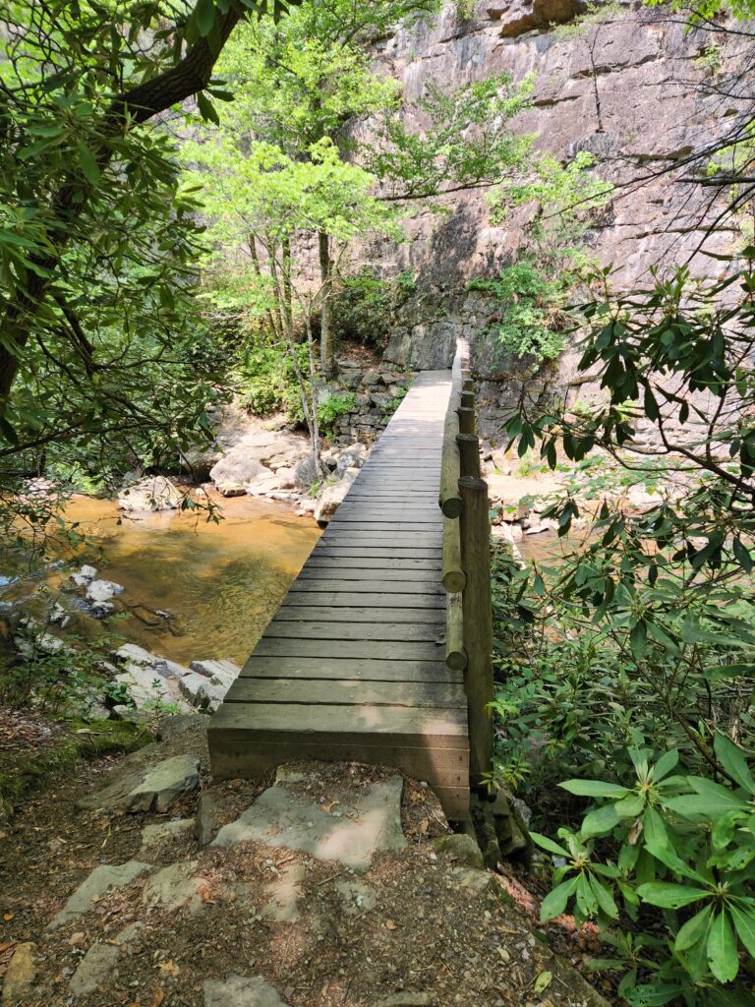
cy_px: 504
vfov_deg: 73.9
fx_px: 669
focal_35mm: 23
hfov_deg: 58.9
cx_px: 378
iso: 25
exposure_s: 1/180
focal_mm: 5.4
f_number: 1.8
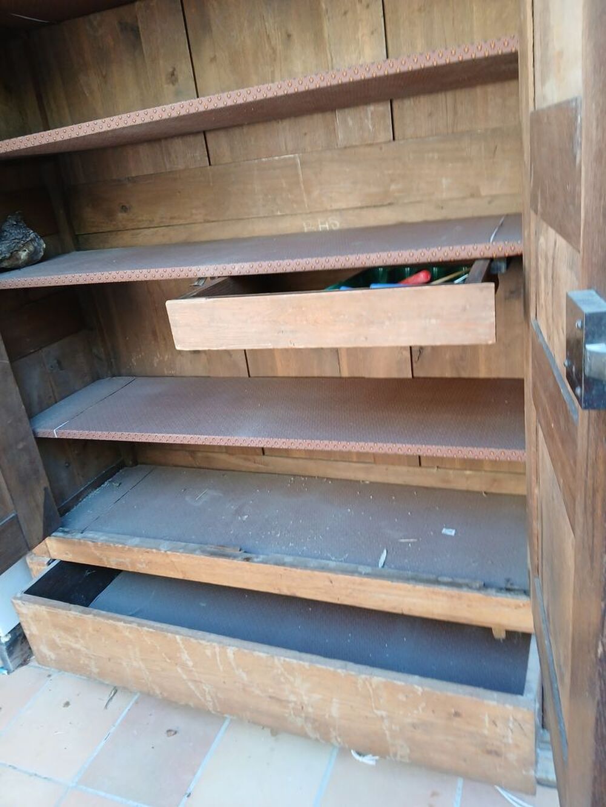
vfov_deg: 67.3
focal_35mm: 26
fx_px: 607
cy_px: 404
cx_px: 303
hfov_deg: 53.1
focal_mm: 3.98
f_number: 1.8
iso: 160
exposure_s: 1/50
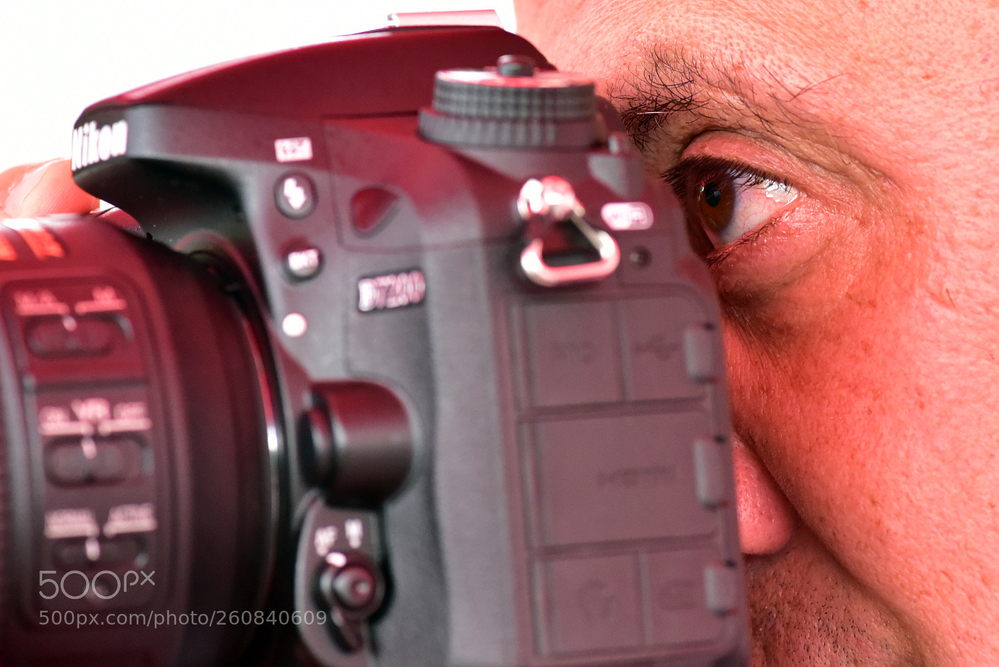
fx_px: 2915
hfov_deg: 19.4
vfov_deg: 13.1
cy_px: 334
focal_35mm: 105
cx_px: 500
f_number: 8
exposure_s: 1/125
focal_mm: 105
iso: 2500
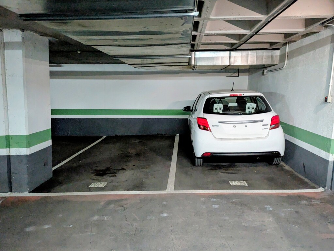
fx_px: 241
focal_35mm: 25
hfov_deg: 69.4
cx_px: 167
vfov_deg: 54.9
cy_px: 126
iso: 3382
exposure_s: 1/16.7
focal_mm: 5.43
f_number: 1.89
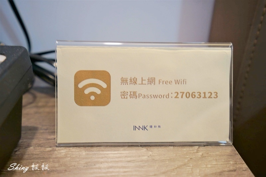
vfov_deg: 37.8
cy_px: 88
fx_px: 259
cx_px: 133
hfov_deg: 54.4
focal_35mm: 35
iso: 1000
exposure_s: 1/20
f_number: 5
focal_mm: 35
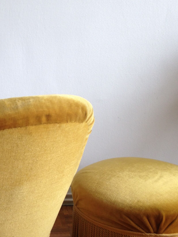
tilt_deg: -20.9
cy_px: 163
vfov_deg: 29.6
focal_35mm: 65
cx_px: 15
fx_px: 446
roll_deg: +0.8
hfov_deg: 22.0
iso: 50
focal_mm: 4.12
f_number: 2.4
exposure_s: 1/20
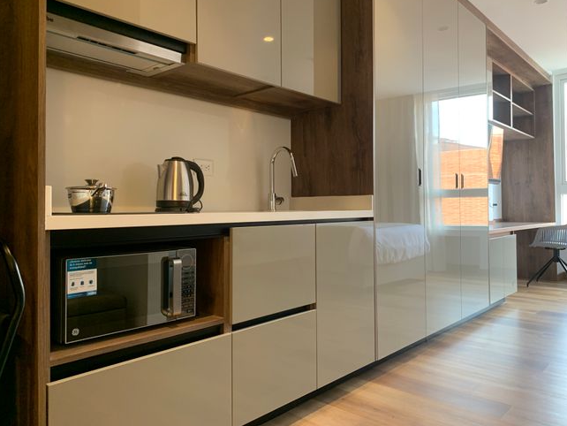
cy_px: 209
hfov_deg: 65.3
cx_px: 287
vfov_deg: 51.4
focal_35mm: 27
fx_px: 442
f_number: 1.8
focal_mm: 4.25
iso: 250
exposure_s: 1/120
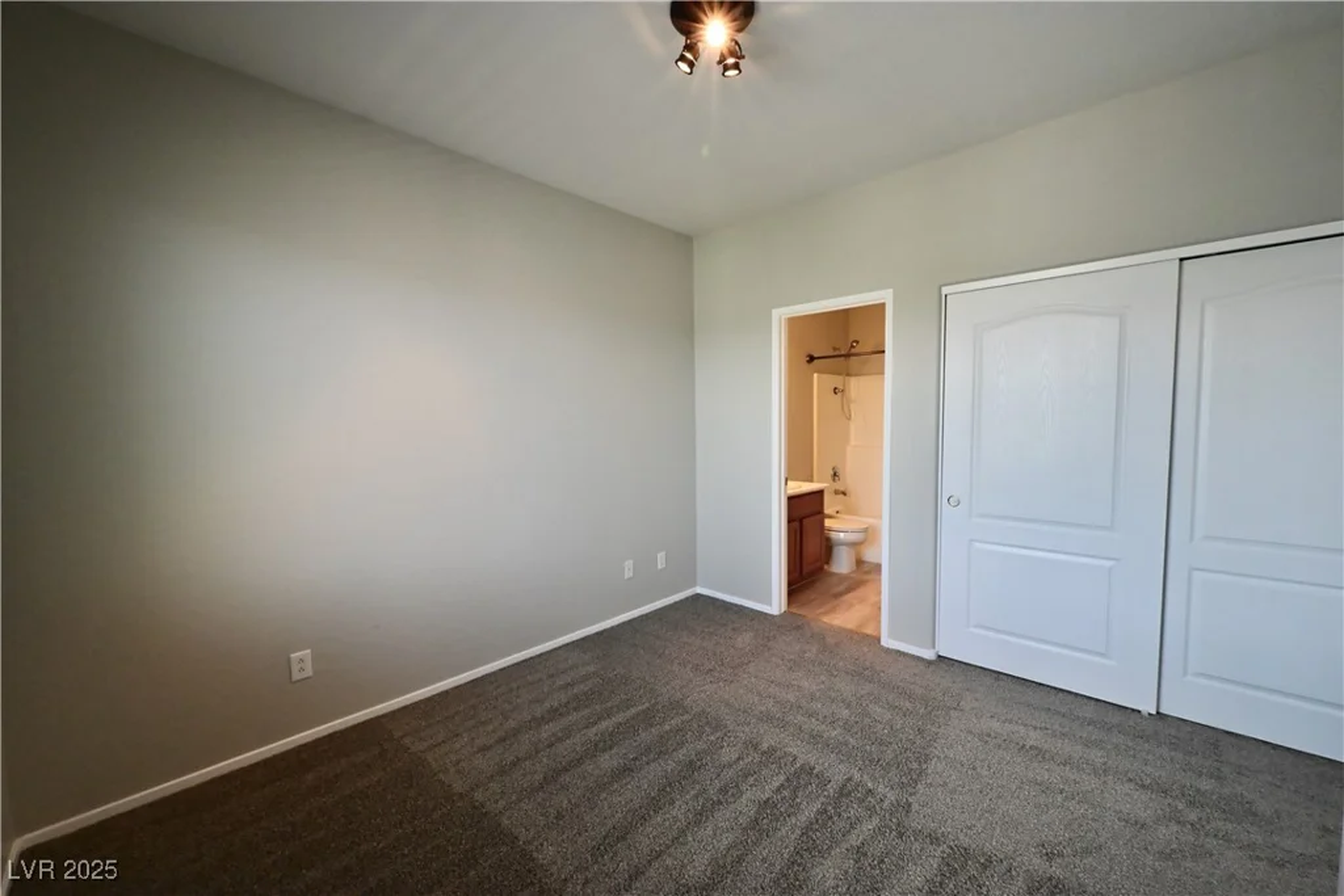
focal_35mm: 14
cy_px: 448
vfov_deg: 81.2
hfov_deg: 104.2
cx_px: 672
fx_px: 523
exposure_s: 1/60
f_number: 20
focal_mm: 14
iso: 6400
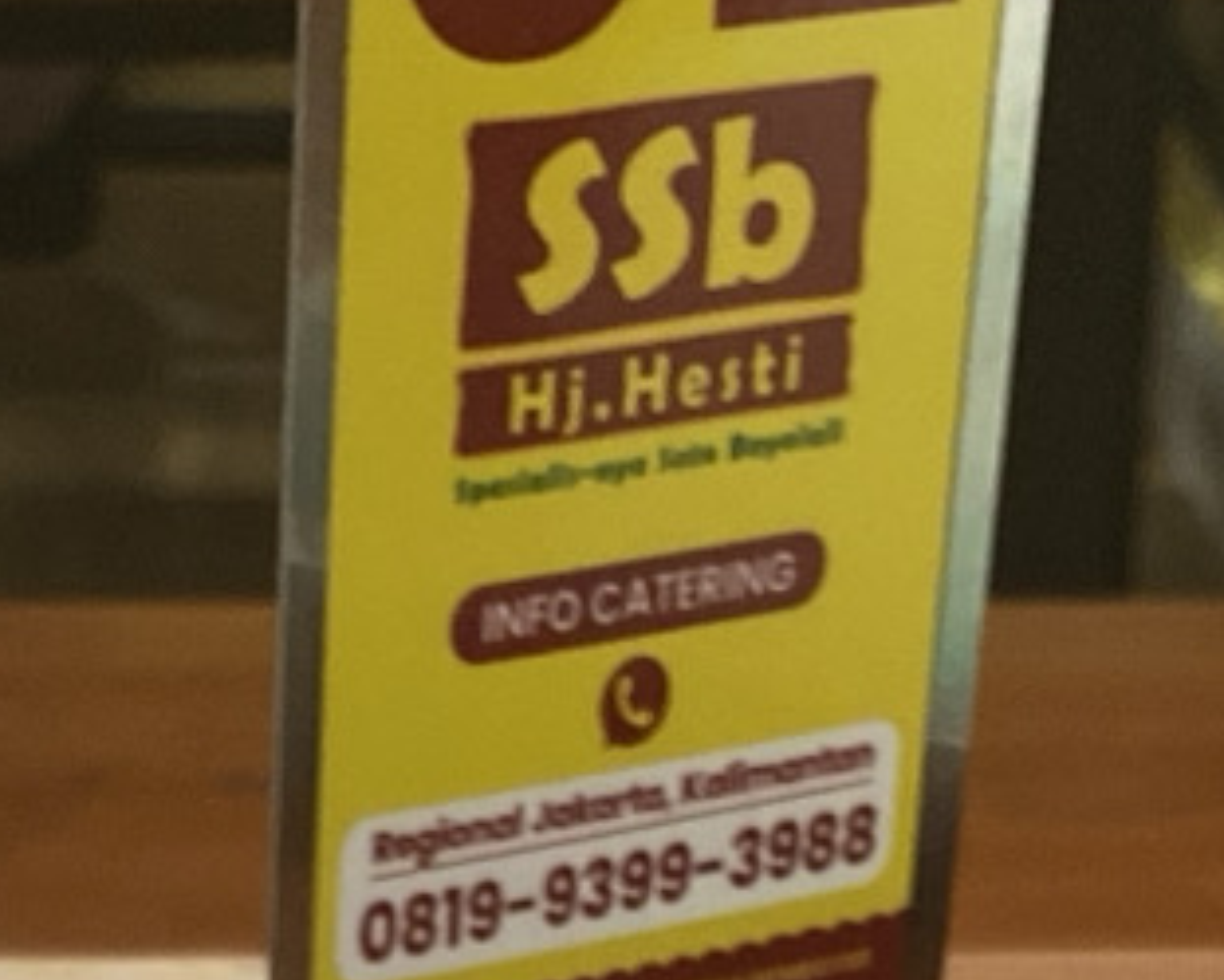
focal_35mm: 163
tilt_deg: -36.6
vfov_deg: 8.3
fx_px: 5907
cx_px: 638
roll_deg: -2.4
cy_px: 2712
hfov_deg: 11.8
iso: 100
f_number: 1.8
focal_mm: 4.25
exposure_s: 1/50
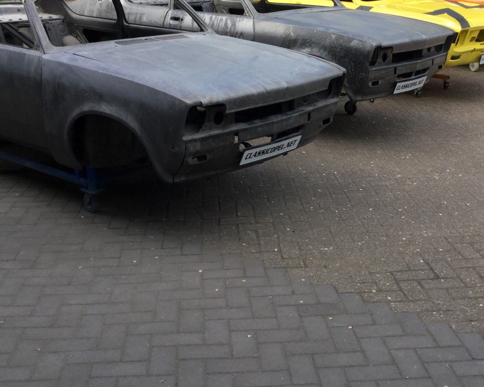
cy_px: 97
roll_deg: -0.8
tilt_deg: -12.5
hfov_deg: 37.2
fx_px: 716
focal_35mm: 50
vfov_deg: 29.8
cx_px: 293
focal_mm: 3.3
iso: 25
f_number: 2.4
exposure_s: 1/384
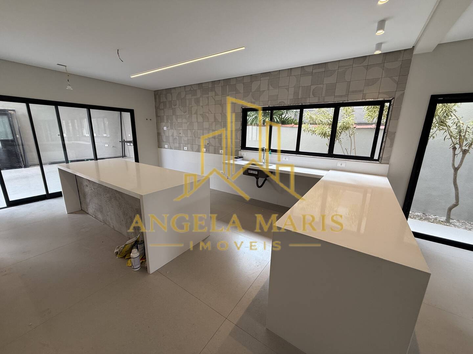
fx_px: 191
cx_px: 236
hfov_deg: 102.1
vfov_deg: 85.7
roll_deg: -1.2
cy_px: 177
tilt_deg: -12.2
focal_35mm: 14
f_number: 2.2
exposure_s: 1/120
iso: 64
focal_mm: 2.22
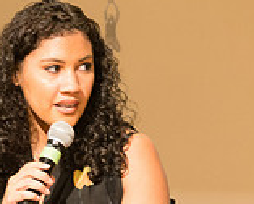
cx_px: 110
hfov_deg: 3.0
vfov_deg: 2.4
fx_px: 4825
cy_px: 181
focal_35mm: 641
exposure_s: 1/125
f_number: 4
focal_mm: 185
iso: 2500
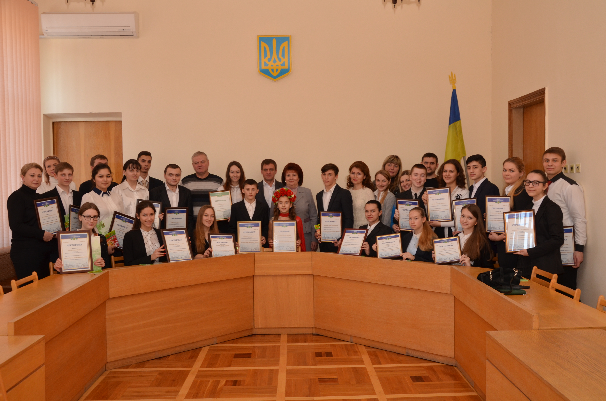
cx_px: 303
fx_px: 605
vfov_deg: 36.7
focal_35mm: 36
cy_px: 200
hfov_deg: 53.2
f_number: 5.6
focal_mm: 24
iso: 400
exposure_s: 1/125
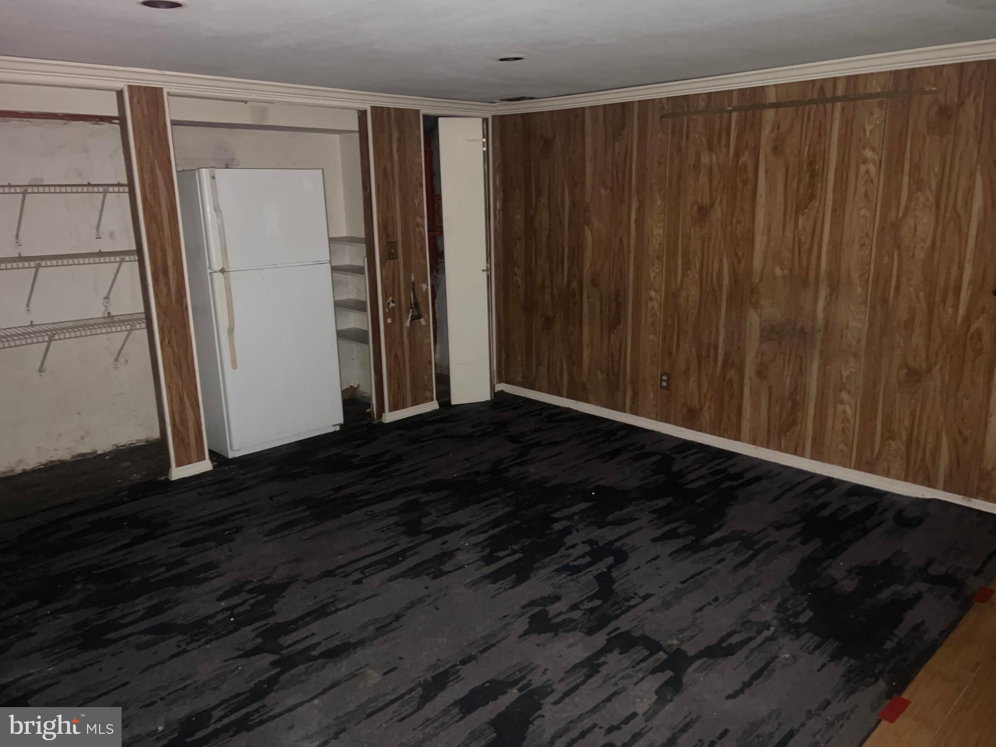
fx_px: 748
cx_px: 498
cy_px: 374
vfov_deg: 53.1
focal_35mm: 26
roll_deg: +1.2
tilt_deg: -13.4
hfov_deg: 67.3
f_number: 1.5
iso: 400
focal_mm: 5.7
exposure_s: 1/4
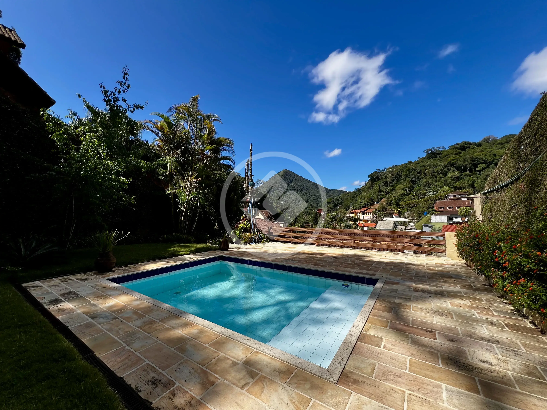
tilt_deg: +2.3
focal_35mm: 13
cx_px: 274
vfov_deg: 89.9
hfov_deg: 106.2
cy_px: 205
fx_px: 205
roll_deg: -0.3
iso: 32
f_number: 1.8
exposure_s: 1/1024
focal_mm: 1.57
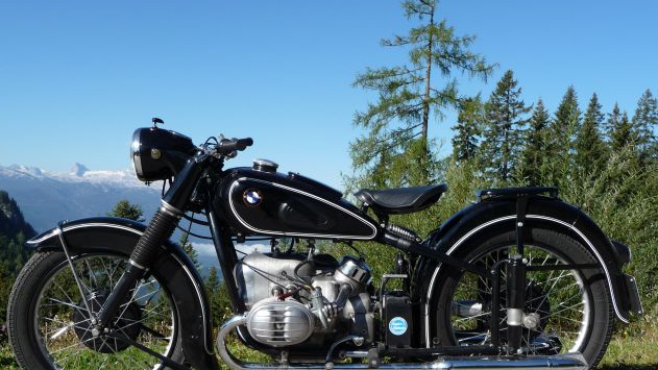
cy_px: 228
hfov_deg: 48.4
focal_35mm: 42
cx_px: 325
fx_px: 733
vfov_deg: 28.3
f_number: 3.8
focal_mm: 6.3
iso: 100
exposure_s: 1/800
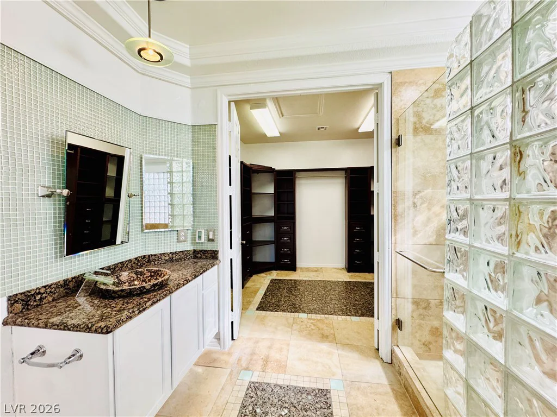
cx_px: 278
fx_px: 225
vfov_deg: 85.7
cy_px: 208
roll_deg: +0.8
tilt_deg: -2.1
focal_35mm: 14
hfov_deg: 102.1
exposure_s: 1/120
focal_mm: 2.22
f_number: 2.2
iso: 200
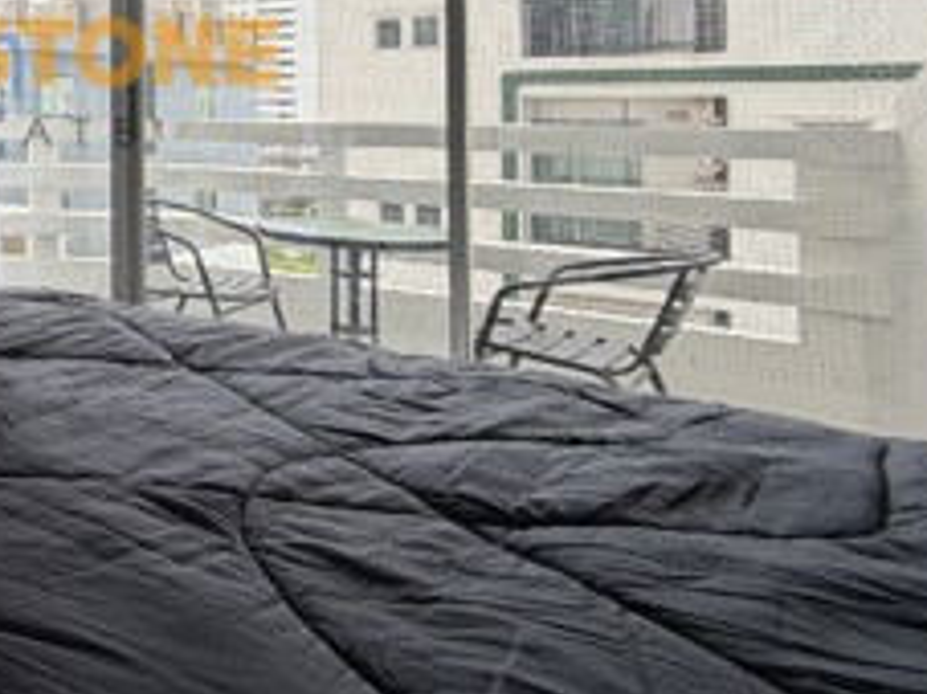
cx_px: -204
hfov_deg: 37.1
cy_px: 82
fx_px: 990
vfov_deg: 36.5
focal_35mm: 37
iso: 40
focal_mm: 2.22
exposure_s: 1/130
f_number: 2.2
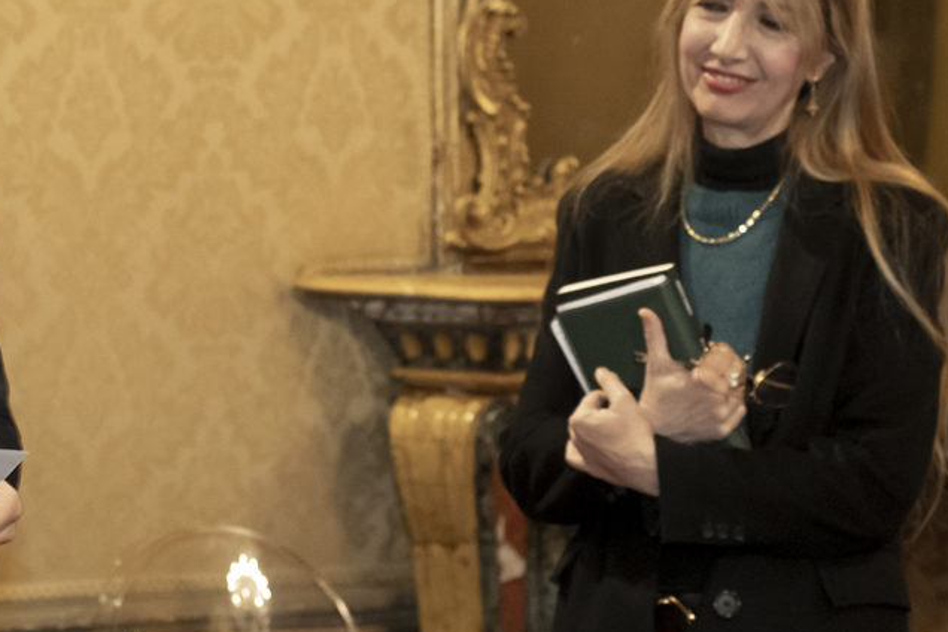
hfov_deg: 9.2
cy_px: 134
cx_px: 191
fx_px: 5898
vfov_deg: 6.1
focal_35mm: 224
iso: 3200
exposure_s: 1/60
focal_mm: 63.4
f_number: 3.2
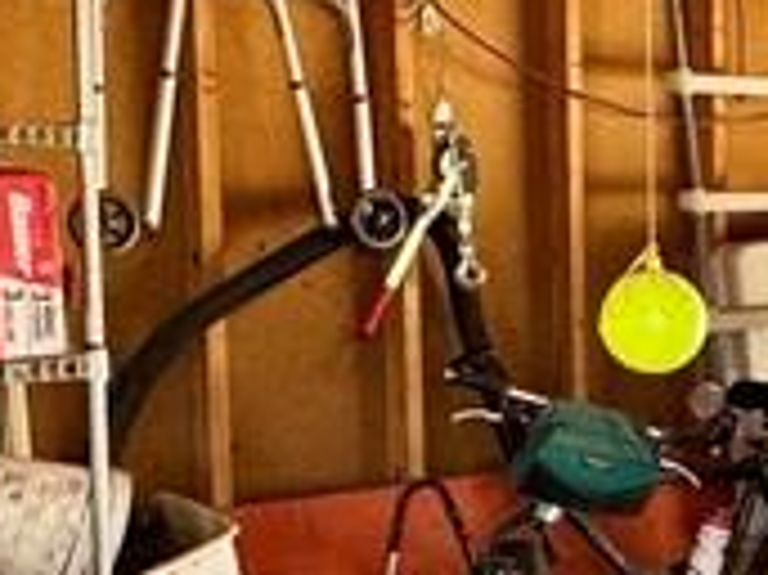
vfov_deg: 17.5
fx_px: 1862
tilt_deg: -6.5
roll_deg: -0.4
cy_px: 319
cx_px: 1163
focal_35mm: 84
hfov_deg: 20.0
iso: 200
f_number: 2.2
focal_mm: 2.22
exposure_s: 1/120
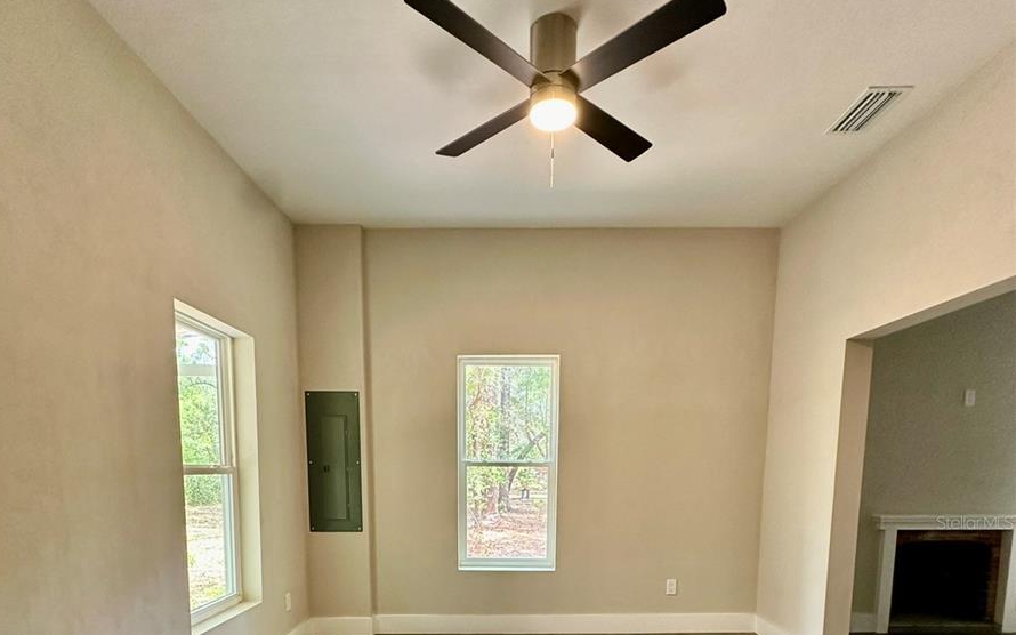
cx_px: 503
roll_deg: -1.1
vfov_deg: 54.8
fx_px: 554
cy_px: 522
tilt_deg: -3.4
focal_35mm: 20
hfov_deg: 85.1
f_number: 2.2
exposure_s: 1/60
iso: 160
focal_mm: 2.22
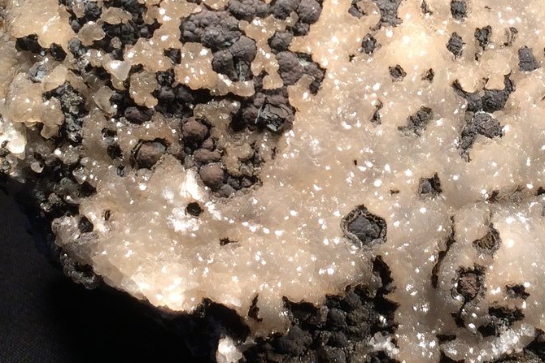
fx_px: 1090
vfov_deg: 18.7
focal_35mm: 72
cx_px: 356
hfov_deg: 27.9
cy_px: 56
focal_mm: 4.15
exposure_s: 1/120
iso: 50
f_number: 2.2
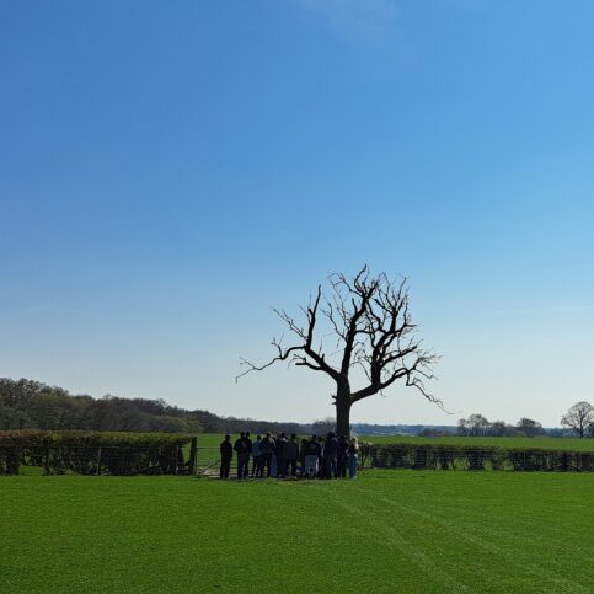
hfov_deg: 35.2
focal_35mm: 45
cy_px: 289
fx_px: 874
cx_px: 542
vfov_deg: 37.5
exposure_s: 1/3367
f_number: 1.8
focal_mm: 5.23
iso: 50
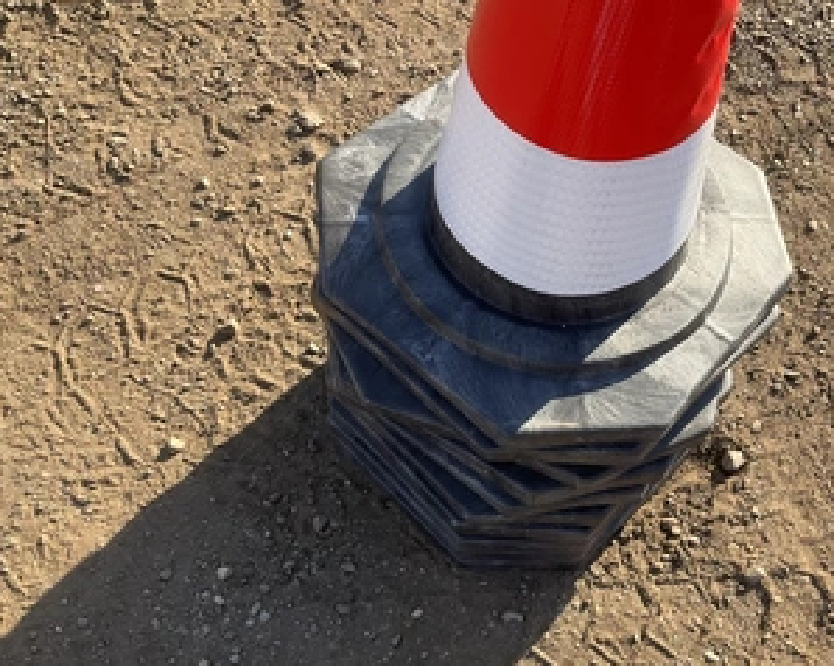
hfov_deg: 47.4
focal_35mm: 38
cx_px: 532
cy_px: 367
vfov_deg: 39.1
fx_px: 937
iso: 25
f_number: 1.8
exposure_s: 1/454
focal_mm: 3
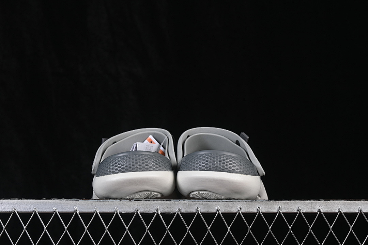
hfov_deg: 27.0
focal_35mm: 75
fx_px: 767
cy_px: 122
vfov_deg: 18.2
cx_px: 184
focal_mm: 50
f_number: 8
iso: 160
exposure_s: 1/80
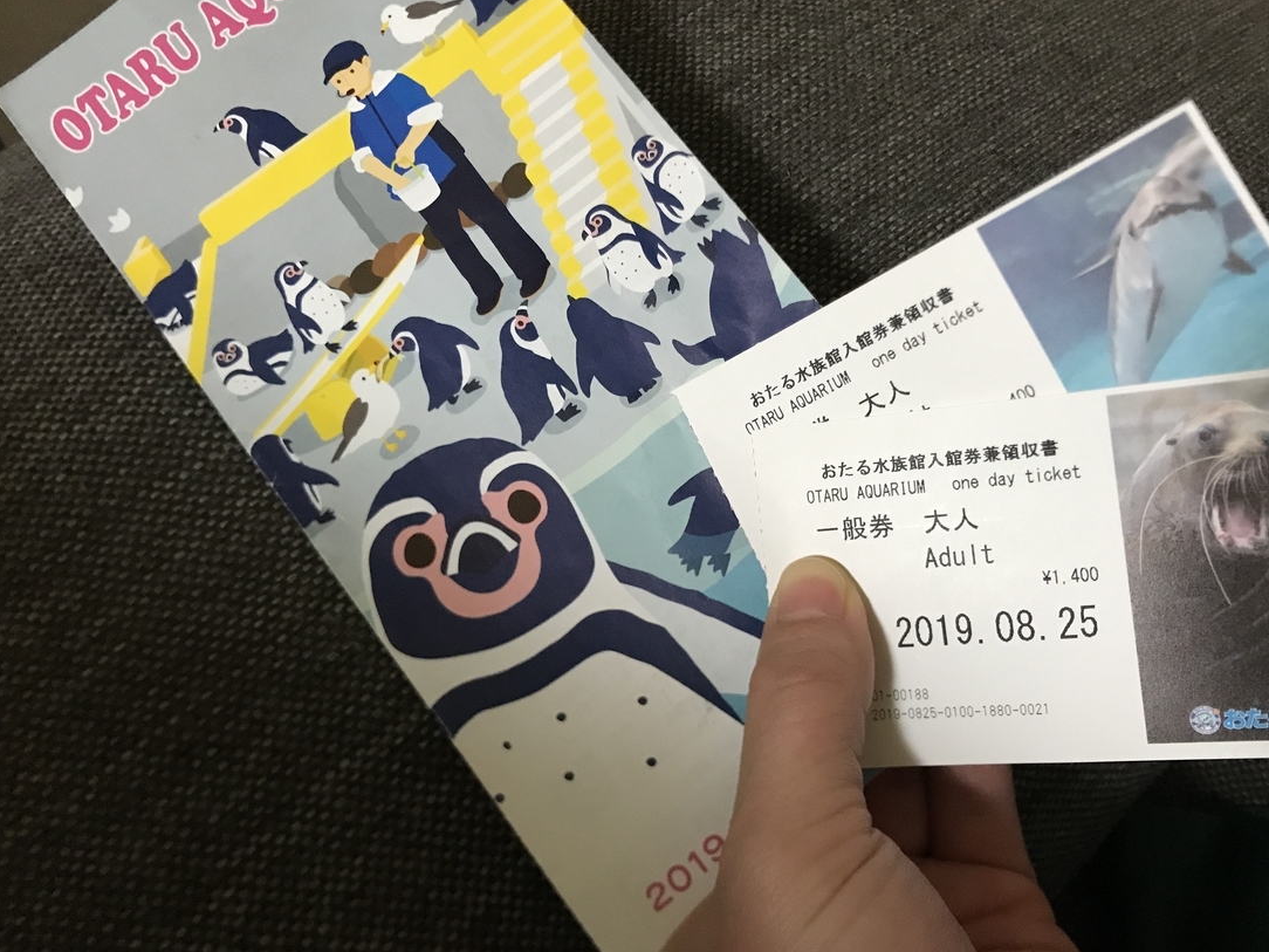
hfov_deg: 58.3
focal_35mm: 31
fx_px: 1136
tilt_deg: -45.2
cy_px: 458
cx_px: 679
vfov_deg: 45.4
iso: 100
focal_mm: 3.99
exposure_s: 1/17
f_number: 1.8
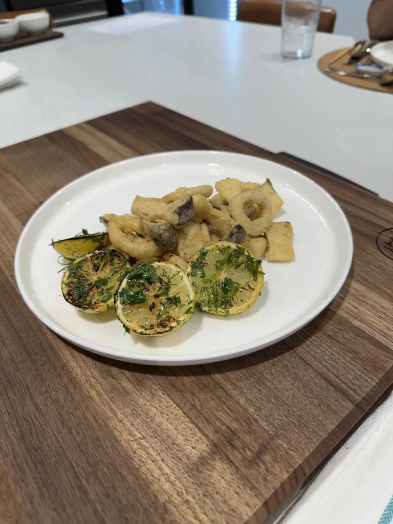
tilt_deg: -40.5
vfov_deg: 71.6
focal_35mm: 24
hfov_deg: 56.8
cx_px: 196
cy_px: 262
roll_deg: +2.8
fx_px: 363
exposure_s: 1/139
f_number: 1.78
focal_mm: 6.86
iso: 64
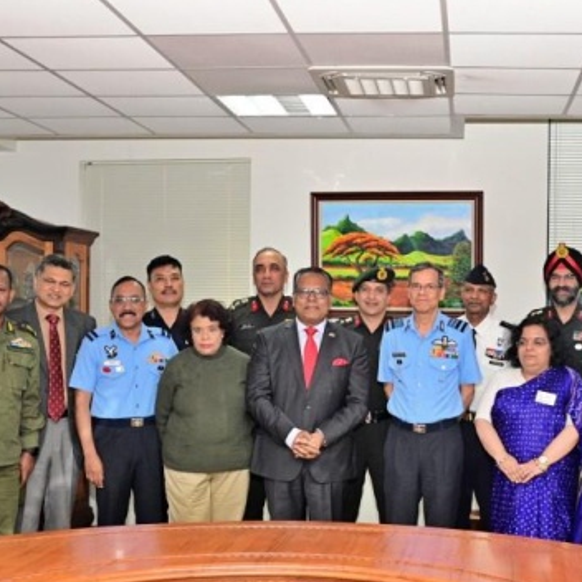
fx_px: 1103
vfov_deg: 29.4
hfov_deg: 29.2
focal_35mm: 58
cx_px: 420
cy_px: 380
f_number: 5.6
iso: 2000
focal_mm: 32
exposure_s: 1/200
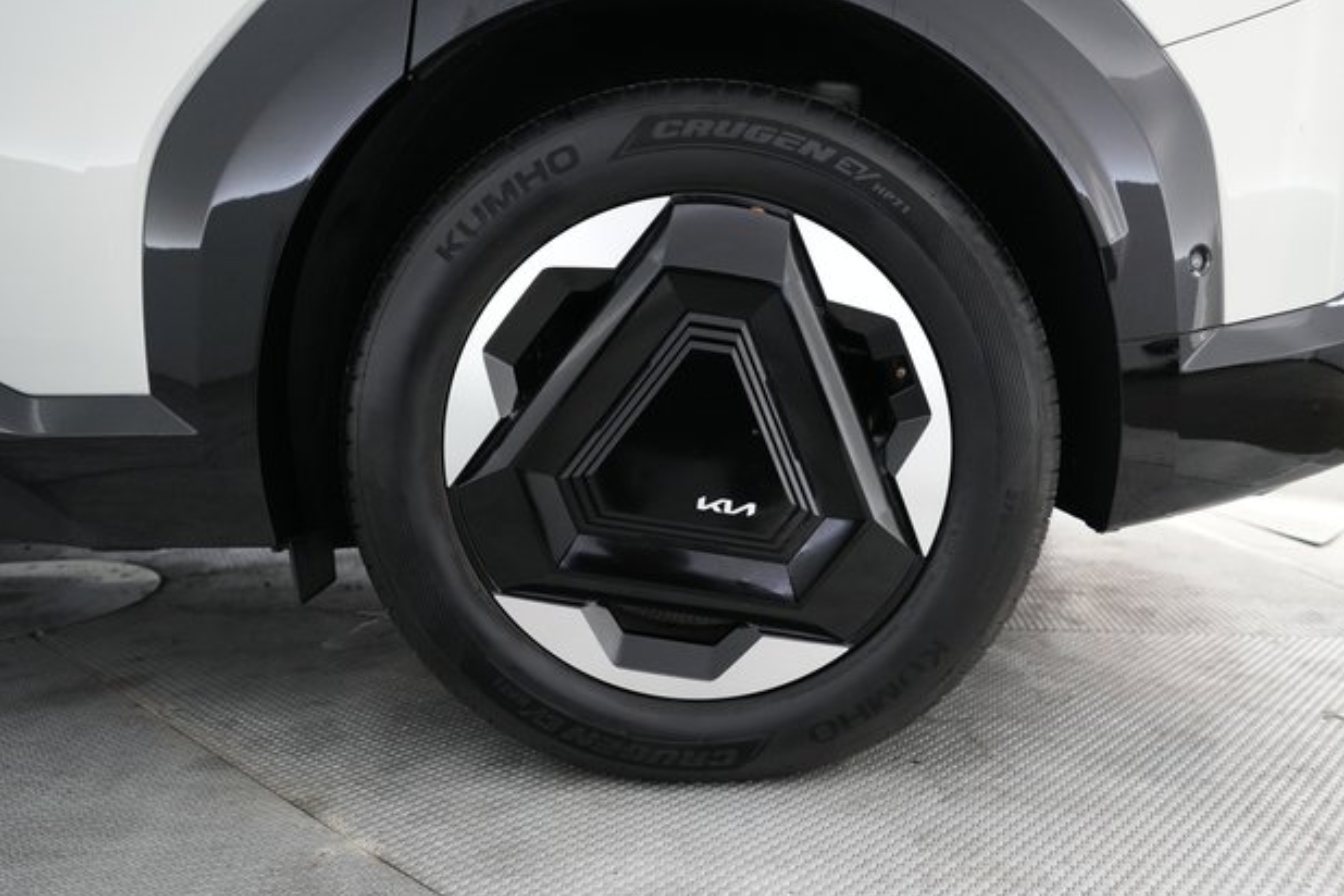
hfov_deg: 63.6
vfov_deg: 45.0
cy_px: 461
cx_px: 694
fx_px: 1083
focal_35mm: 29
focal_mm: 28
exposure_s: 1/160
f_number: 2.8
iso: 5000
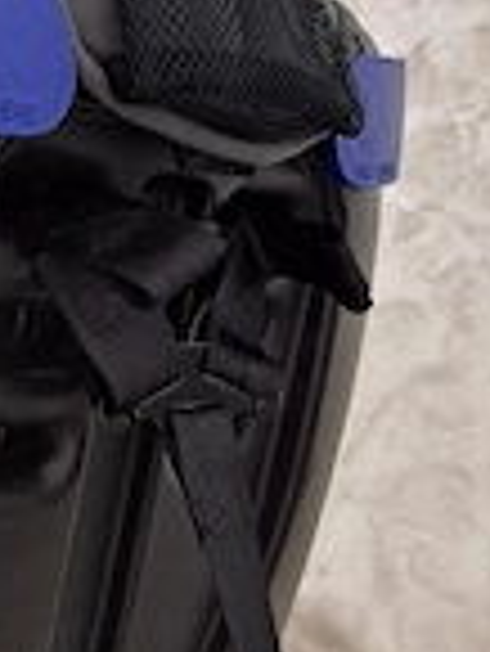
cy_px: 427
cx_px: 40
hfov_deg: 21.7
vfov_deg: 29.2
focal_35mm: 66
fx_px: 1244
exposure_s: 1/50
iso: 320
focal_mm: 5.23
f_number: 1.8
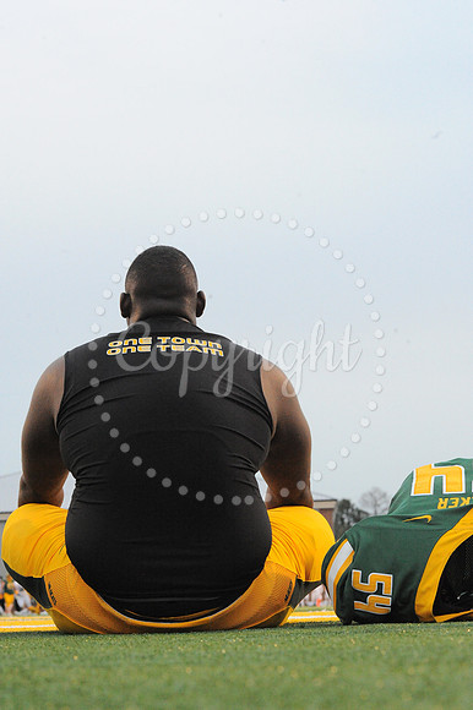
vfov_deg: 25.4
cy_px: 355
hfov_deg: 17.0
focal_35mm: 80
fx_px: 1578
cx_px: 236
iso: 6400
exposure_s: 1/160
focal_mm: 80
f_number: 10
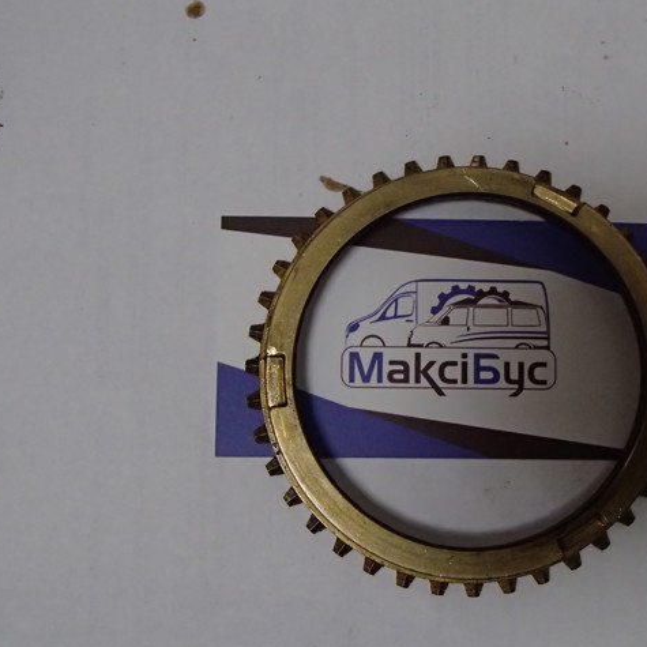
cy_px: 325
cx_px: 395
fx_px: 930
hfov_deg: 38.2
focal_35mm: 44
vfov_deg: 38.3
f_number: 4.7
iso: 800
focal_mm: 6.64
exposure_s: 1/125
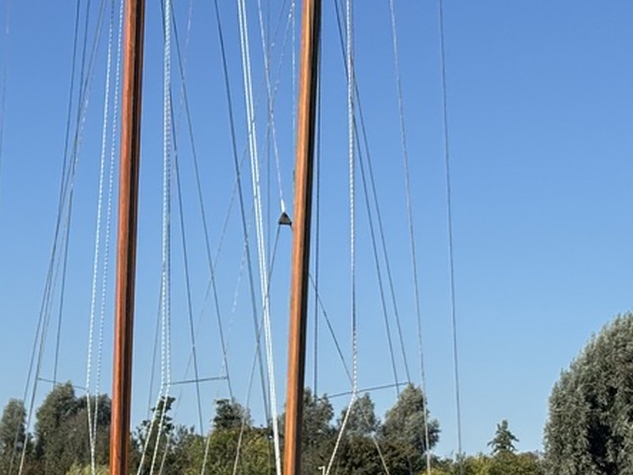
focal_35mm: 141
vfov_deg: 10.4
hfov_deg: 13.9
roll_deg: -0.8
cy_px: 565
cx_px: 67
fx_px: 2578
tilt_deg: -1.9
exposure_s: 1/3311
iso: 40
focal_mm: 5.96
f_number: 1.6
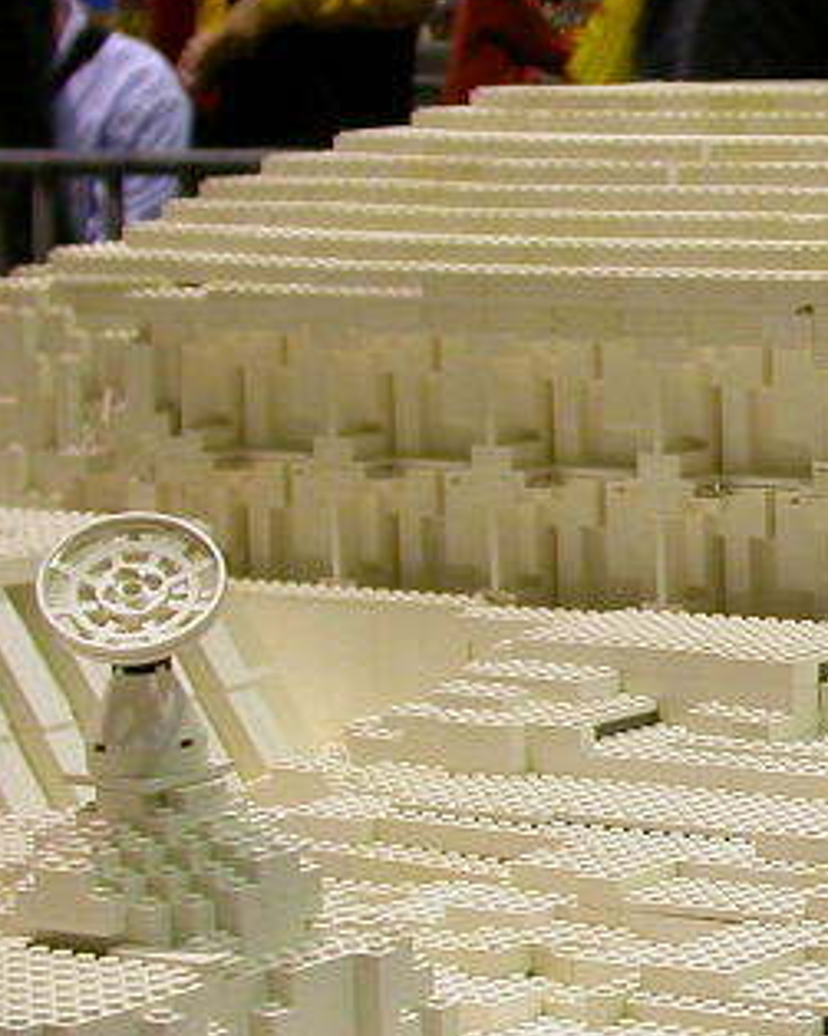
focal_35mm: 121
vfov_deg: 15.9
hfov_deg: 12.1
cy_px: 587
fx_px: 3708
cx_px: 1290
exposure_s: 1/15
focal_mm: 7.85
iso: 100
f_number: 2.6
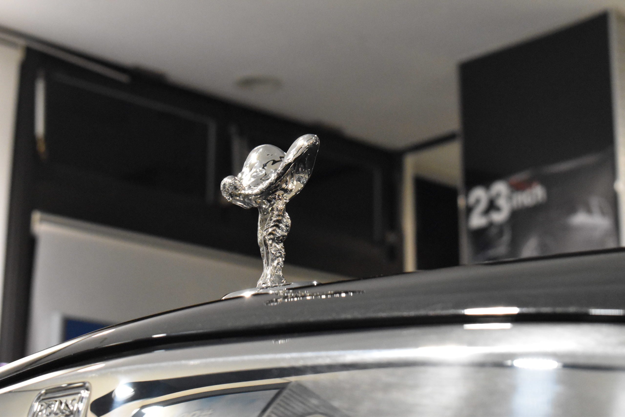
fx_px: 1432
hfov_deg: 24.6
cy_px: 208
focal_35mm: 82
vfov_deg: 16.6
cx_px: 312
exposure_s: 1/50
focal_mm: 55
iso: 6400
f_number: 8
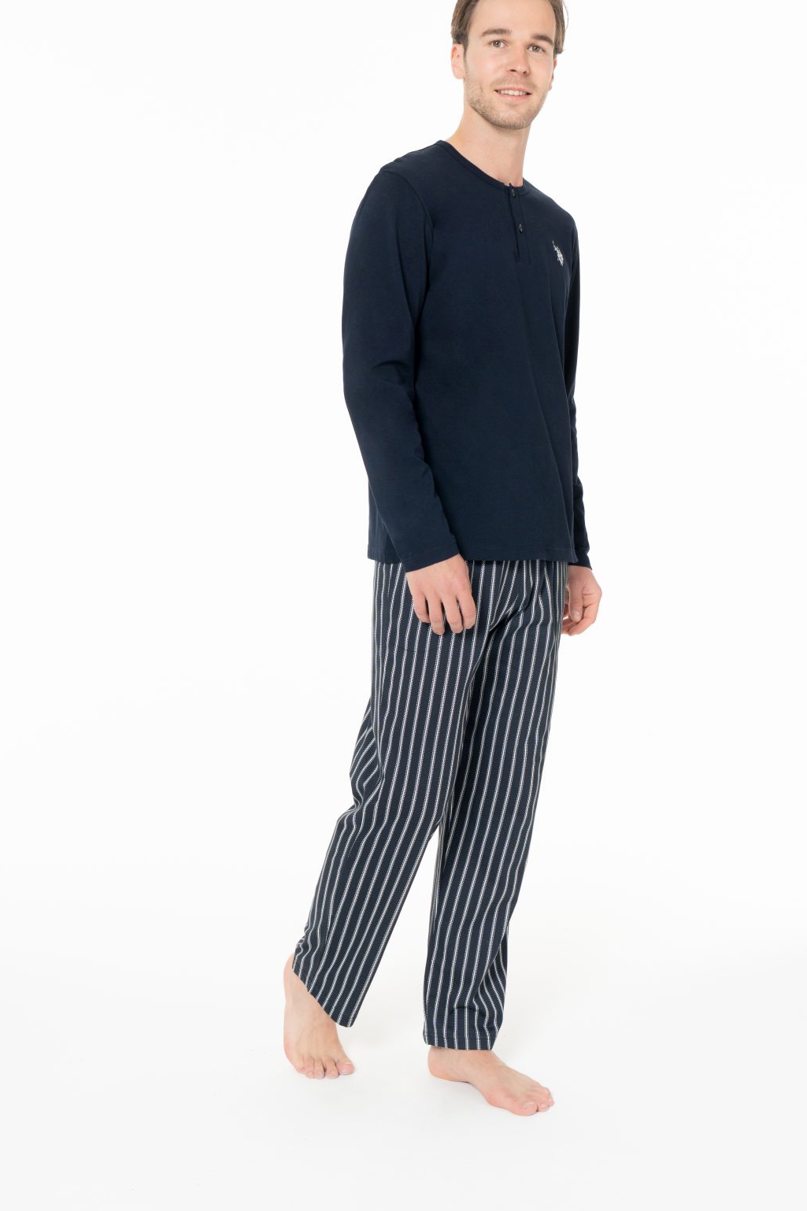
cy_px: 533
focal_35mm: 48
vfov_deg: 41.1
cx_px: 413
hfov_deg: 28.1
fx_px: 1614
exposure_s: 1/160
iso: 200
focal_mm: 41
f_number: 8
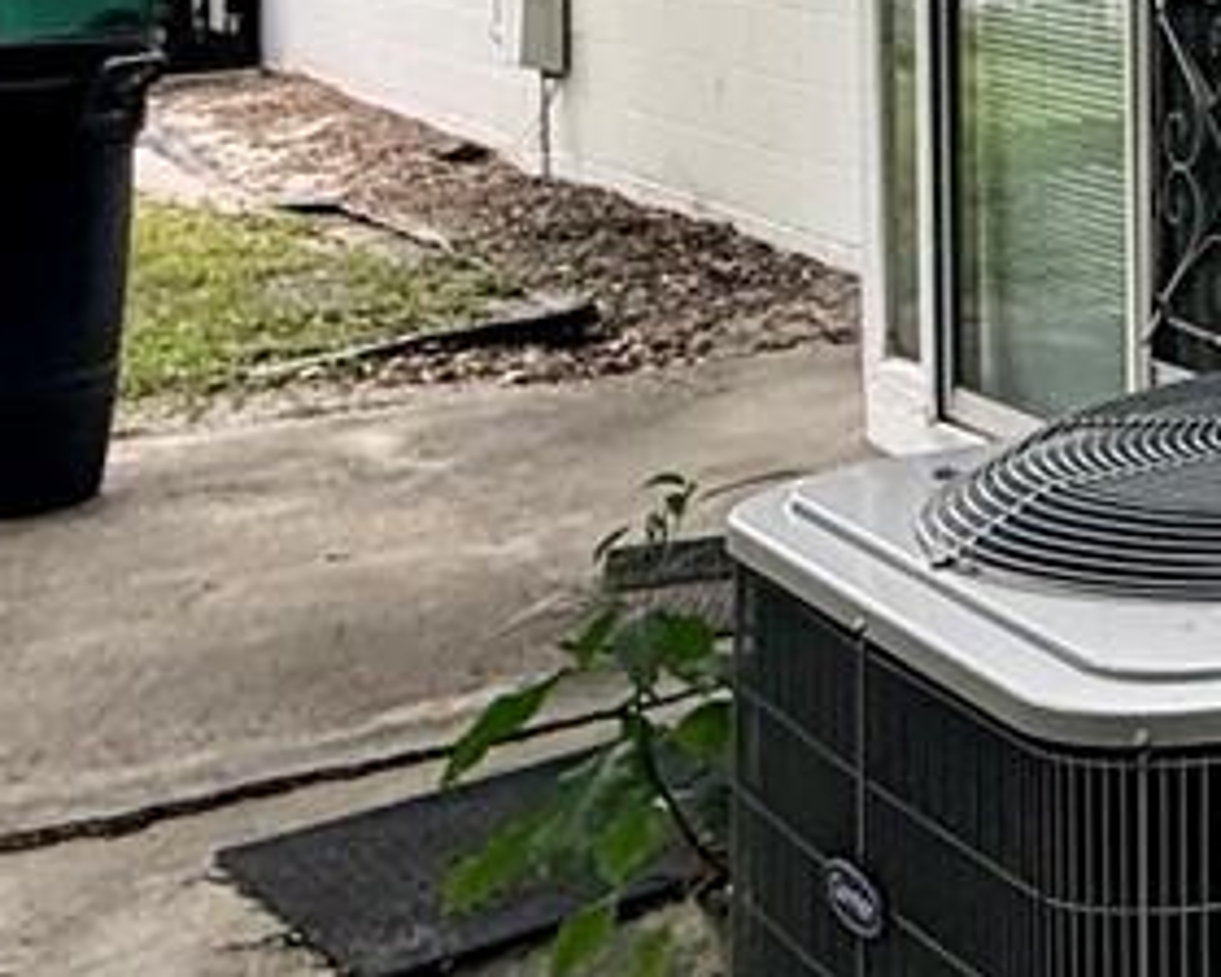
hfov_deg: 17.1
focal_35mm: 78
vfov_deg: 18.6
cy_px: -201
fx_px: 2819
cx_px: 2512
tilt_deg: -0.2
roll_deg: +0.3
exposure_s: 1/136
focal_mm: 2.22
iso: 64
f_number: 2.2
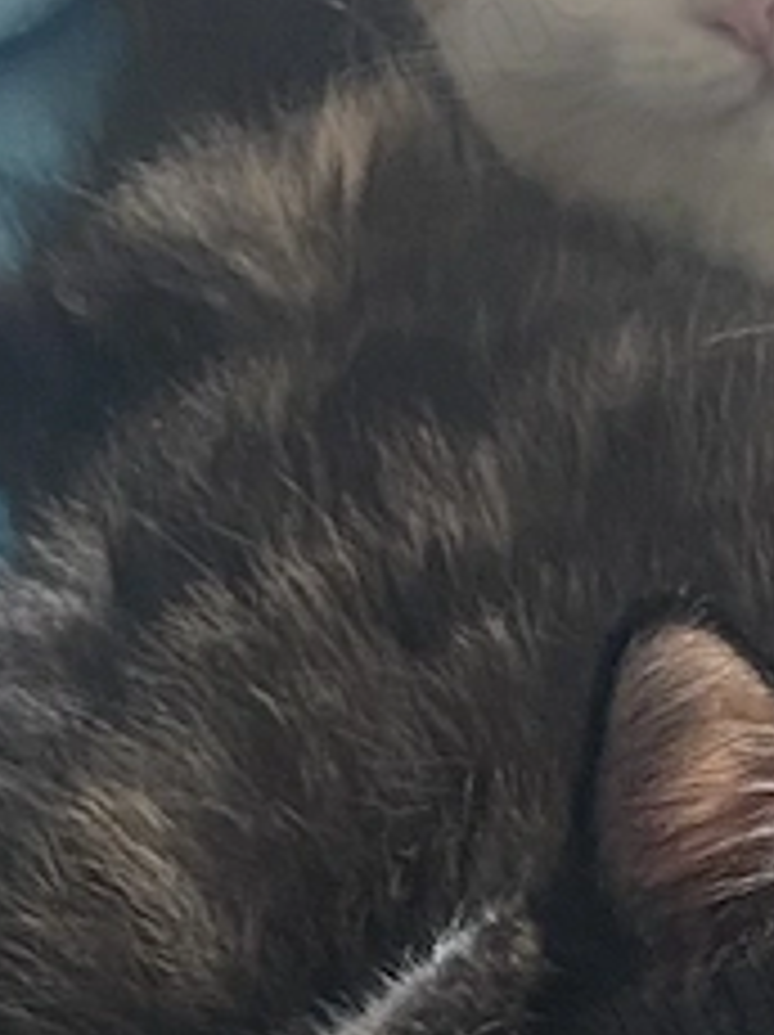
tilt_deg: -47.2
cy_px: 1310
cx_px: 1260
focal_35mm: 151
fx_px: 4510
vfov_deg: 12.7
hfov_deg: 9.5
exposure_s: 1/60
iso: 320
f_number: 1.8
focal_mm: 4.25
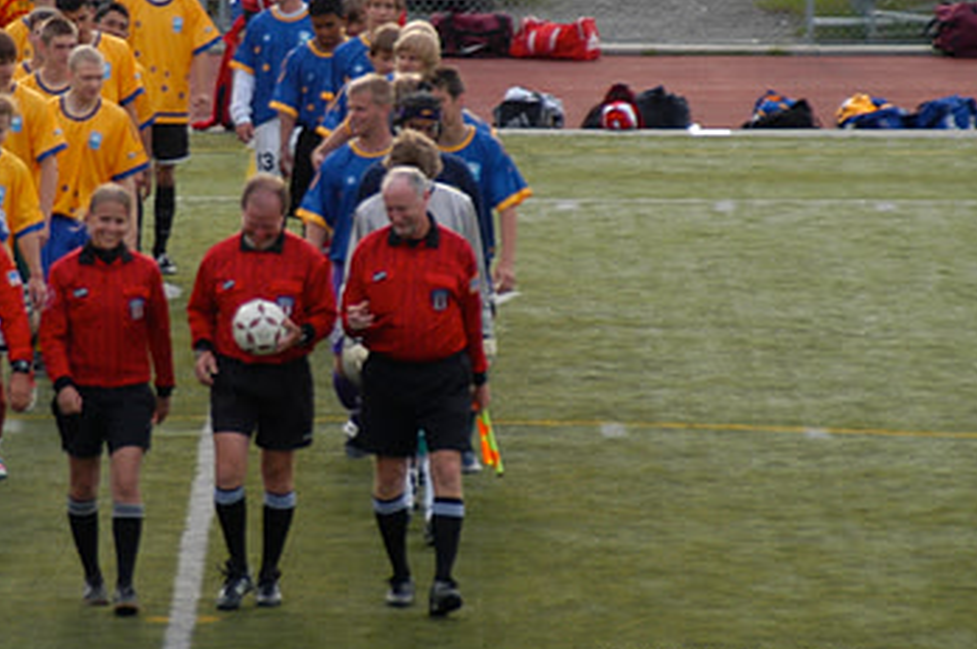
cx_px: 219
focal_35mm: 425
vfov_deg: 3.2
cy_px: 173
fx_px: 11518
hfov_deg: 4.9
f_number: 6
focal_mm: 170
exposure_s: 1/640
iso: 400
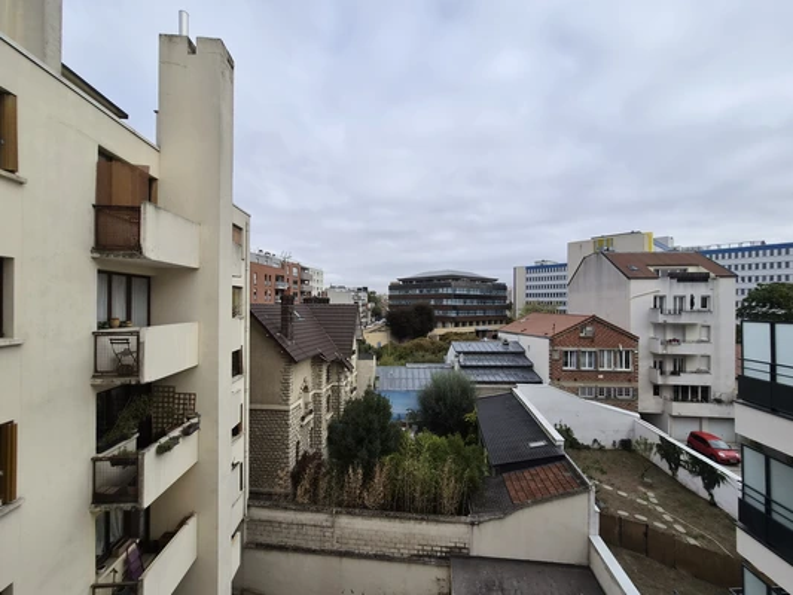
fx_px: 298
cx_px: 396
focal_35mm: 13
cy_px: 298
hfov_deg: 106.2
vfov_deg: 89.9
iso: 100
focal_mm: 2.2
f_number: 2.2
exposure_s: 1/2896
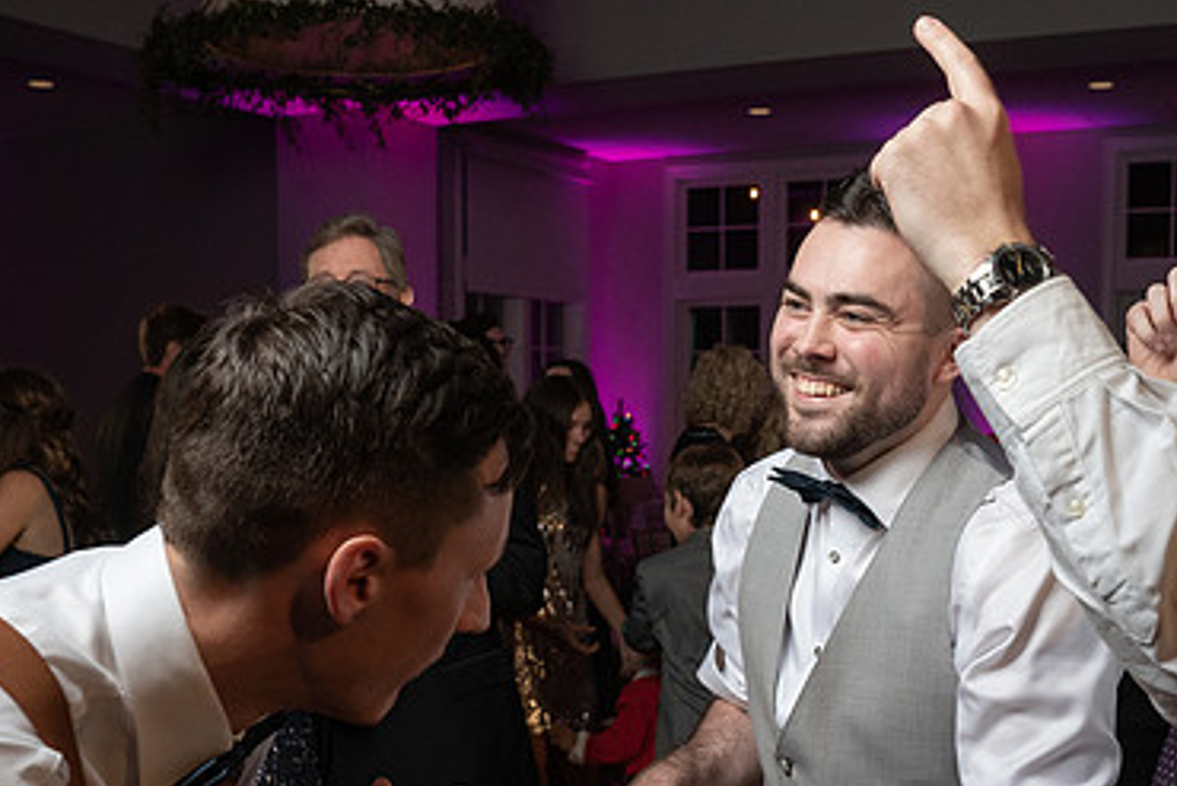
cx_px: 671
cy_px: 599
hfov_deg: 45.3
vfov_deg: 30.6
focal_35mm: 43
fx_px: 1406
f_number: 5.6
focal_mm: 24
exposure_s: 1/200
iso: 2000
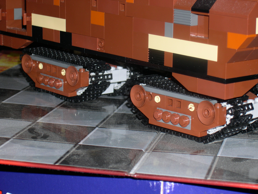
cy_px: 97
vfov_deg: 13.0
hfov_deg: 17.3
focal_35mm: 114
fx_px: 850
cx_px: 129
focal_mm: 24
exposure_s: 1/60
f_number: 4.9
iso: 100
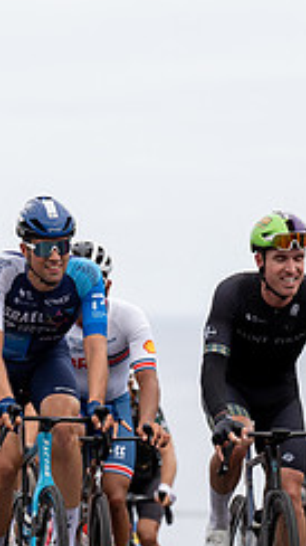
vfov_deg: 5.6
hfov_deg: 3.2
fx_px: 5532
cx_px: 76
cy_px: 290
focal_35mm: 383
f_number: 3.5
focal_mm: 154
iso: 320
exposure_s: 1/1000
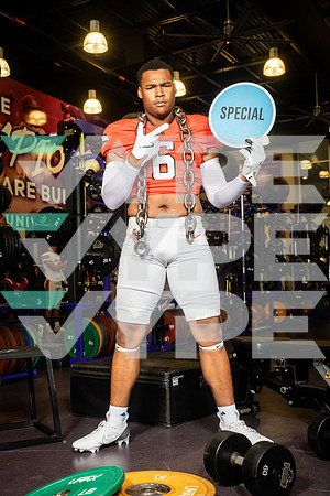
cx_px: 165
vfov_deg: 42.7
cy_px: 248
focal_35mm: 46
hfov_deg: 29.2
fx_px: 632
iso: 500
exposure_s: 1/250
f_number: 5.6
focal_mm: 46
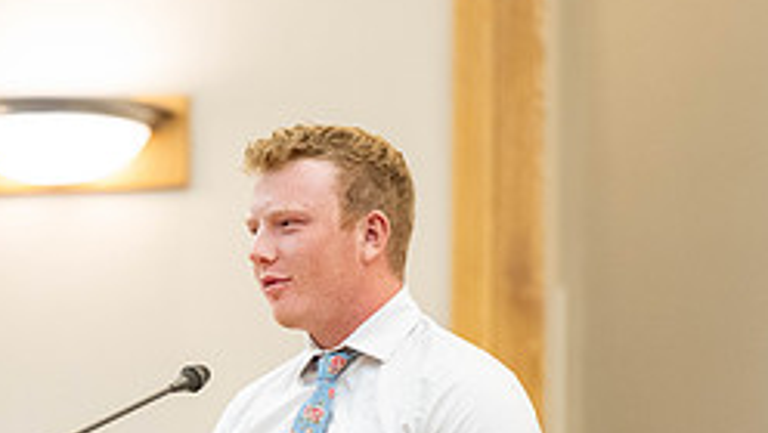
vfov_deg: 4.8
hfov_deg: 8.5
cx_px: 87
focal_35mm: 252
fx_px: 5136
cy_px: 428
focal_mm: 103
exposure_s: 1/320
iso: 3200
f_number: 2.8
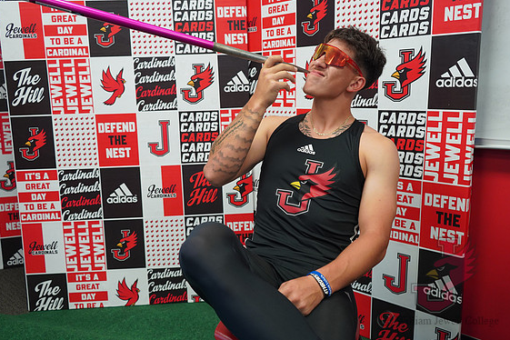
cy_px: 166
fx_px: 425
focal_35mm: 30
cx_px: 253
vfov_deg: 43.6
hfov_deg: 61.9
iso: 1600
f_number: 4
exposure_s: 1/160
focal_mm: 29
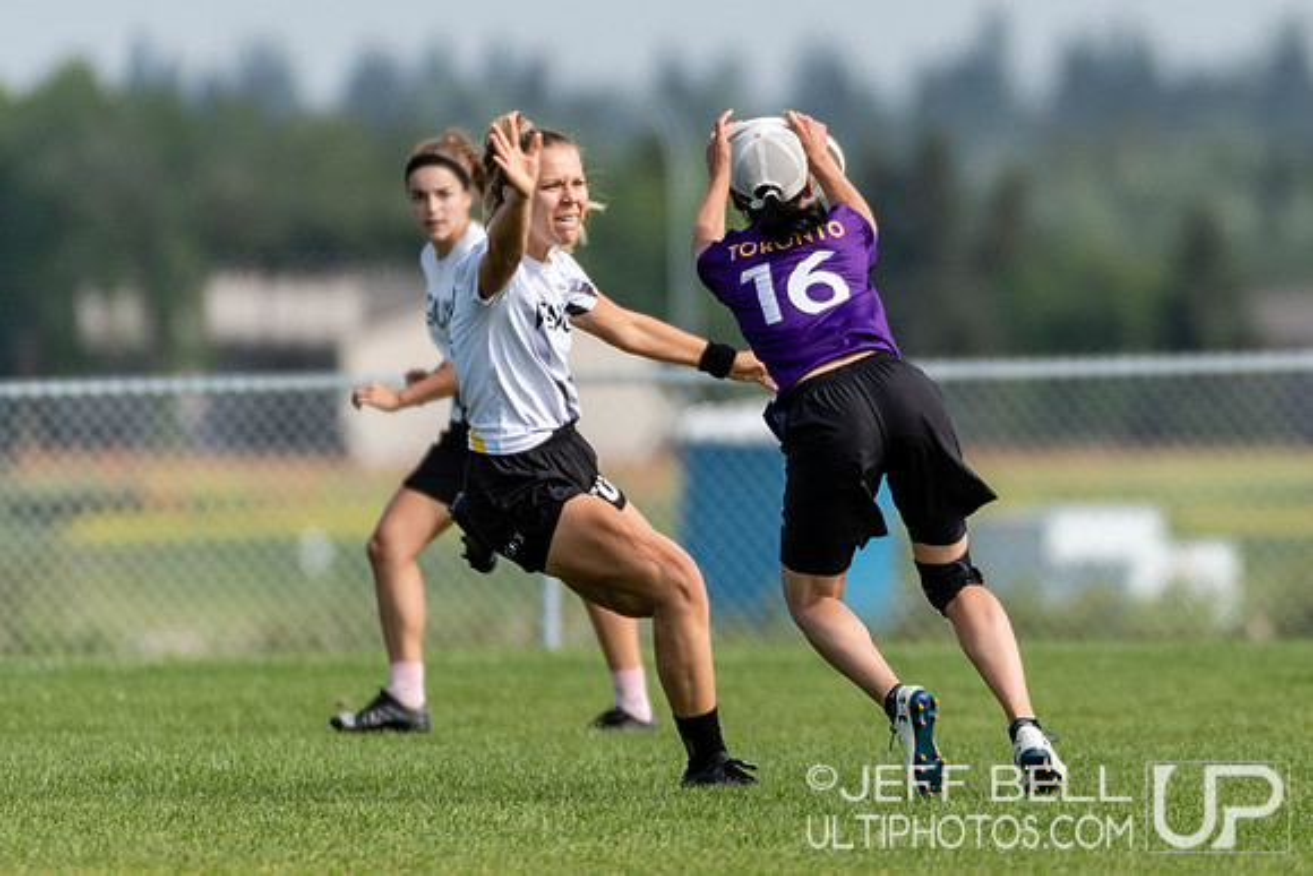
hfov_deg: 2.2
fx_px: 34196
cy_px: 333
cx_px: 984
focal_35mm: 937
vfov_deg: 1.5
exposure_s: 1/1250
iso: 100
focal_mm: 400
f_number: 4
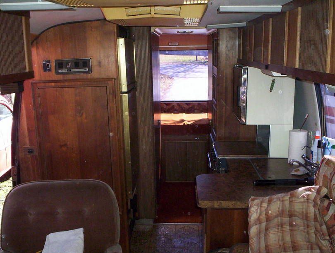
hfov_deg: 48.9
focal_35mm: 38
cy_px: 126
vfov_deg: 37.8
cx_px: 168
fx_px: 369
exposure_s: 1/60
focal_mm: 4.99
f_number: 4.5
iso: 140
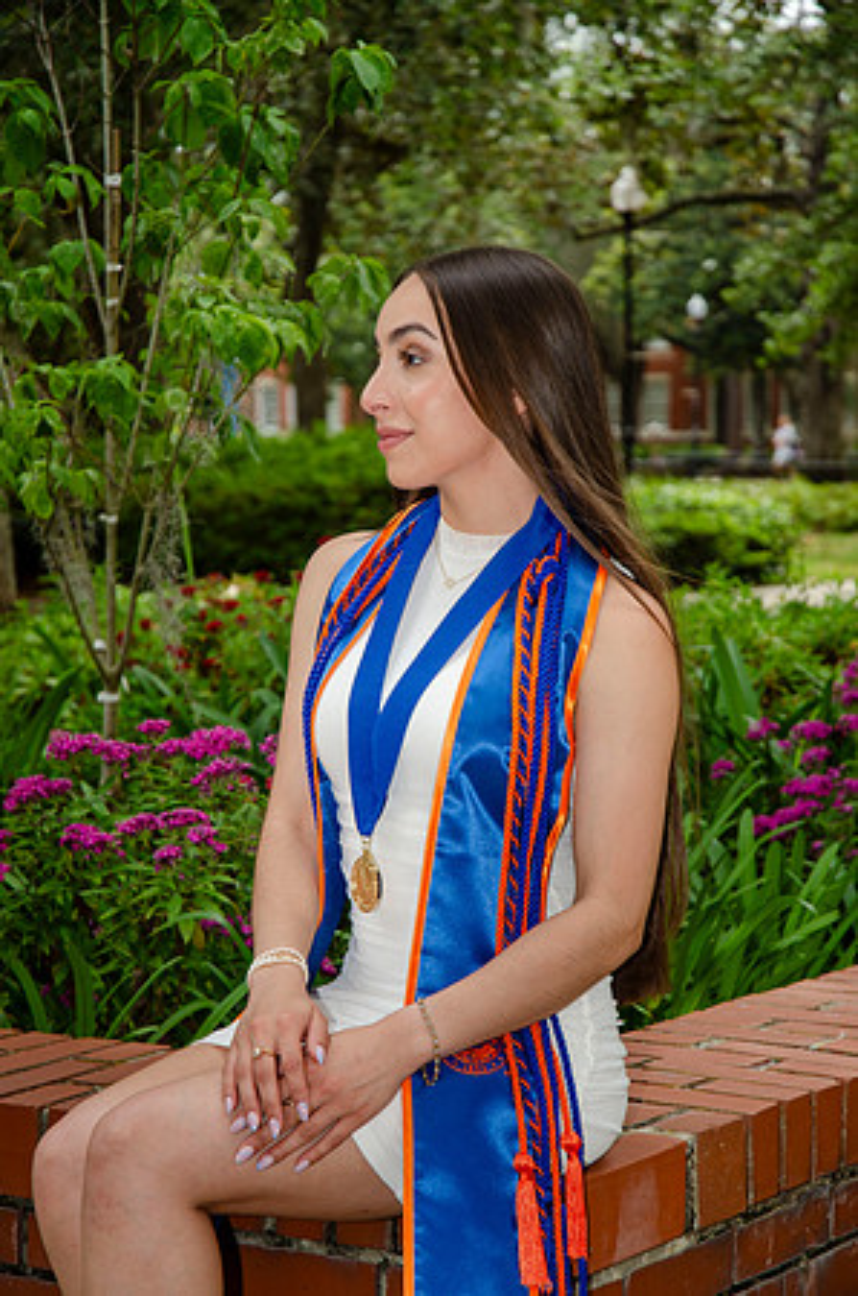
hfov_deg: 14.6
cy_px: 648
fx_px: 3340
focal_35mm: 93
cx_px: 429
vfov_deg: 22.0
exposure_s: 1/250
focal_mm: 62
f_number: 4.5
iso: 100
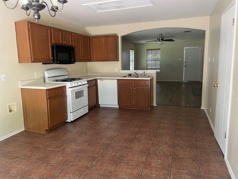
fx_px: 179
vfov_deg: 53.1
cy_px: 90
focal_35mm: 26
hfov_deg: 67.3
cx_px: 119
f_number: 1.6
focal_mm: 4.2
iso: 200
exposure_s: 1/60
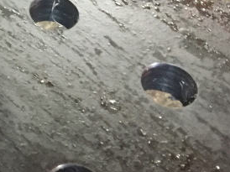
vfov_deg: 13.1
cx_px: -126
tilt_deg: -39.6
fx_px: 704
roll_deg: +3.9
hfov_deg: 16.7
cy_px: -96
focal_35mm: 106
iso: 320
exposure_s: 1/15
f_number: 2.2
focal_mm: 4.15
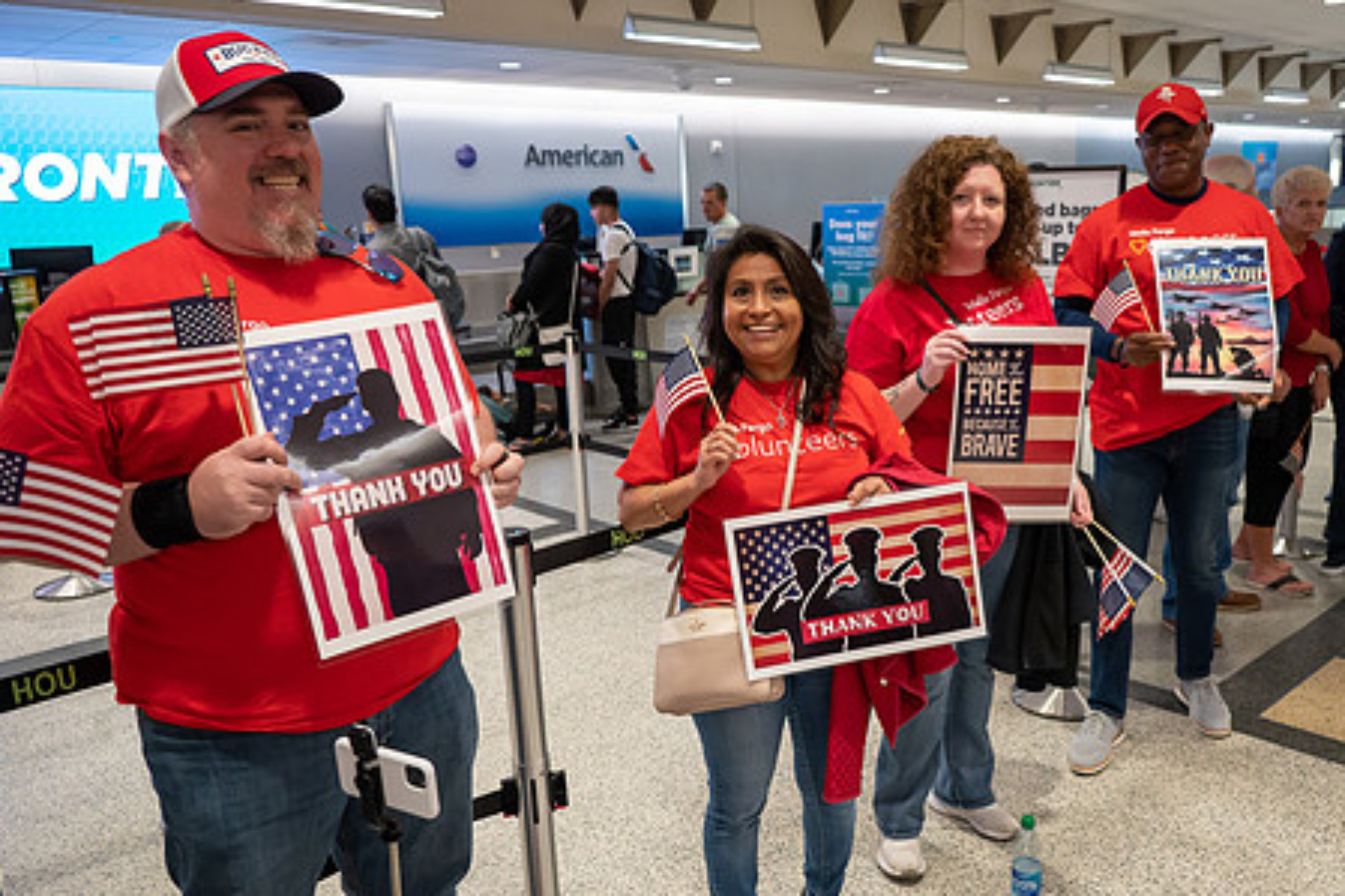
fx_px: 1158
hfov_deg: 59.8
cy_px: 479
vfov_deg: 42.3
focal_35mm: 31
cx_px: 809
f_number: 4
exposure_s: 1/200
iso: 4000
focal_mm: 24
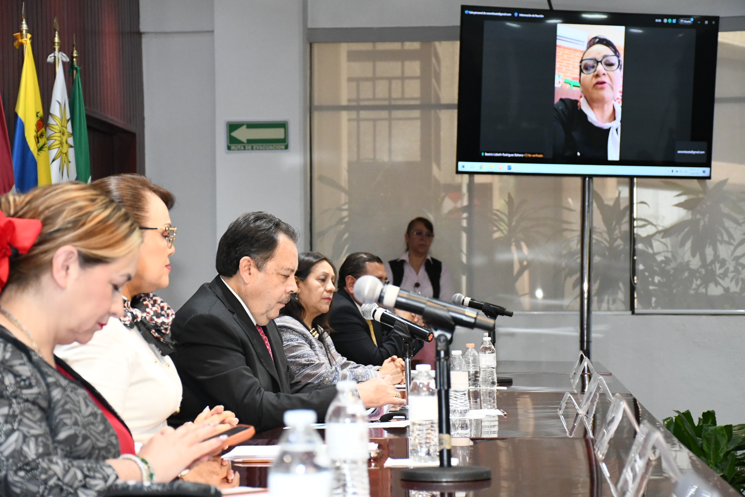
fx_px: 1924
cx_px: 372
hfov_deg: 21.9
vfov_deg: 14.7
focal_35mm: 93
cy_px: 248
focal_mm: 62
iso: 4000
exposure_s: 1/125
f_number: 5.6
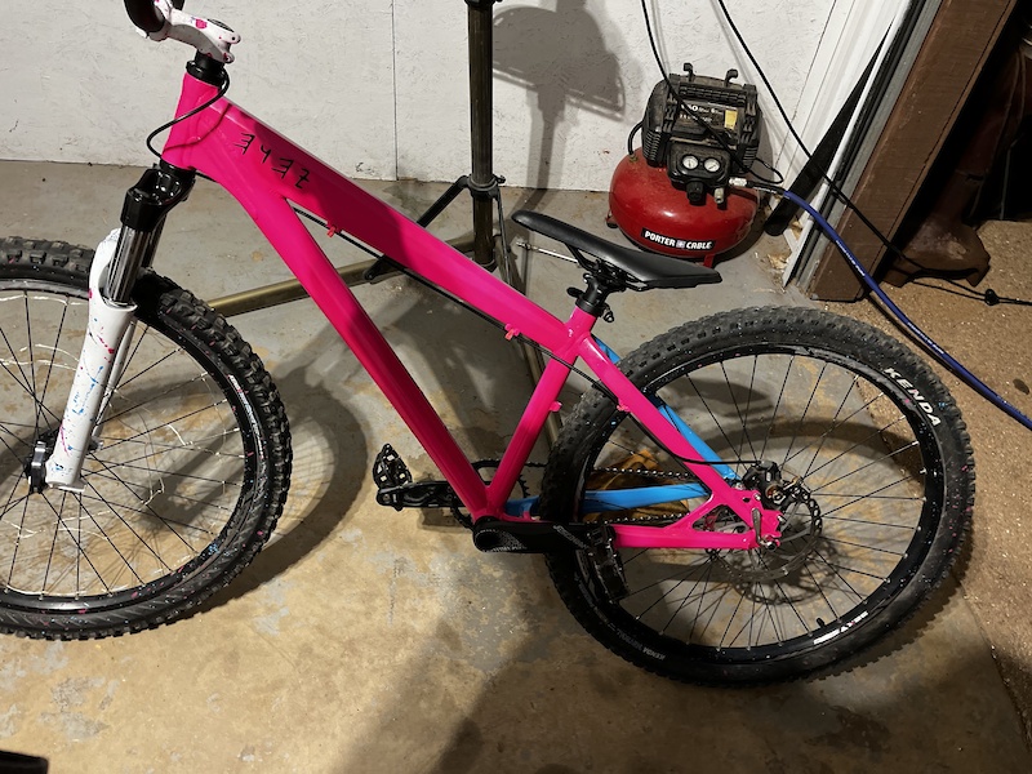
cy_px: 387
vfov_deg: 53.1
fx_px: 775
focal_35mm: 26
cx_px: 516
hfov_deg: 67.3
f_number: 1.6
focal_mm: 5.1
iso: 250
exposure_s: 1/60
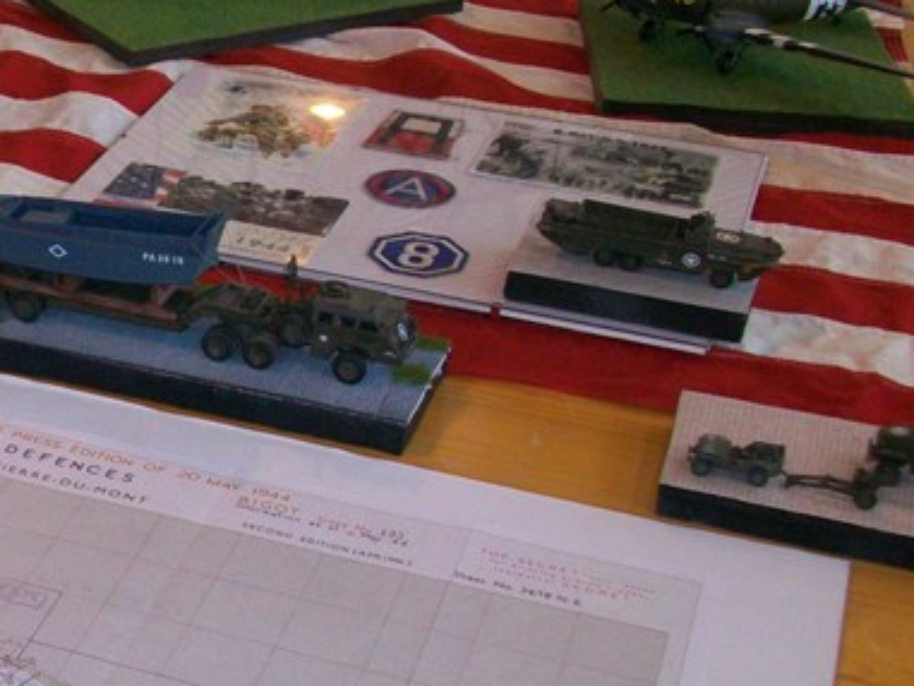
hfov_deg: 23.7
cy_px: 335
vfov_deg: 19.1
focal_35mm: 77
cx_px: -98
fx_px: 2034
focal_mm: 5.7
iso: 120
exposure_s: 1/60
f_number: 2.8
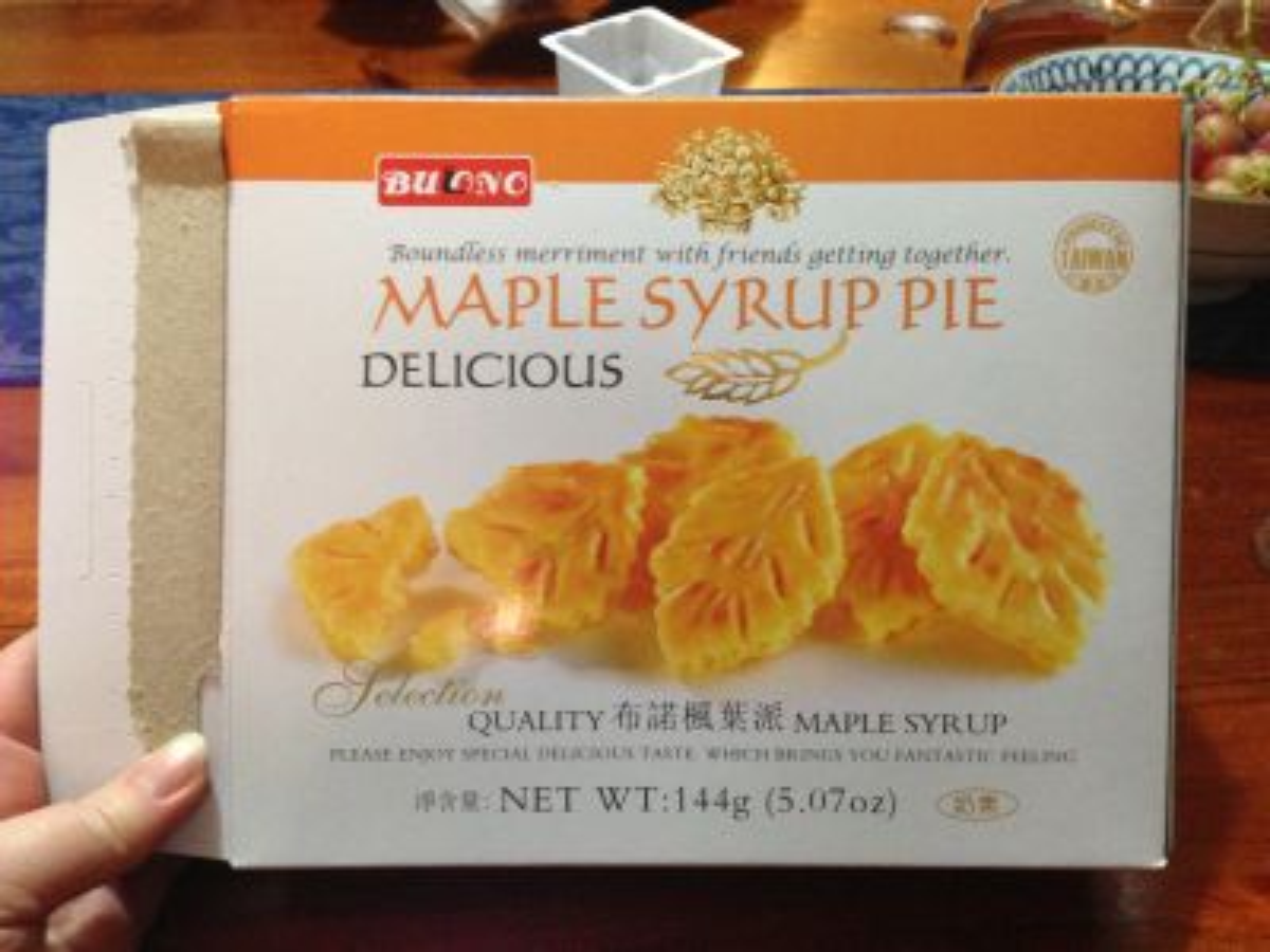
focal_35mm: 33
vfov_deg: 42.9
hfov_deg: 55.4
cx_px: 635
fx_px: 1211
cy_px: 476
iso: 400
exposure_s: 1/15
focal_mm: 4.13
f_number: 2.4
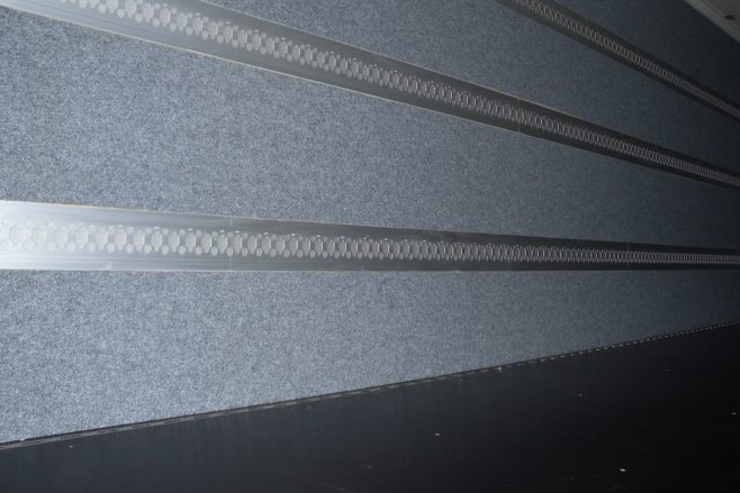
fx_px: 699
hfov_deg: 55.8
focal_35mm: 34
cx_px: 387
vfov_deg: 38.8
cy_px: 216
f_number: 2.7
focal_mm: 6
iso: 148
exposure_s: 1/60
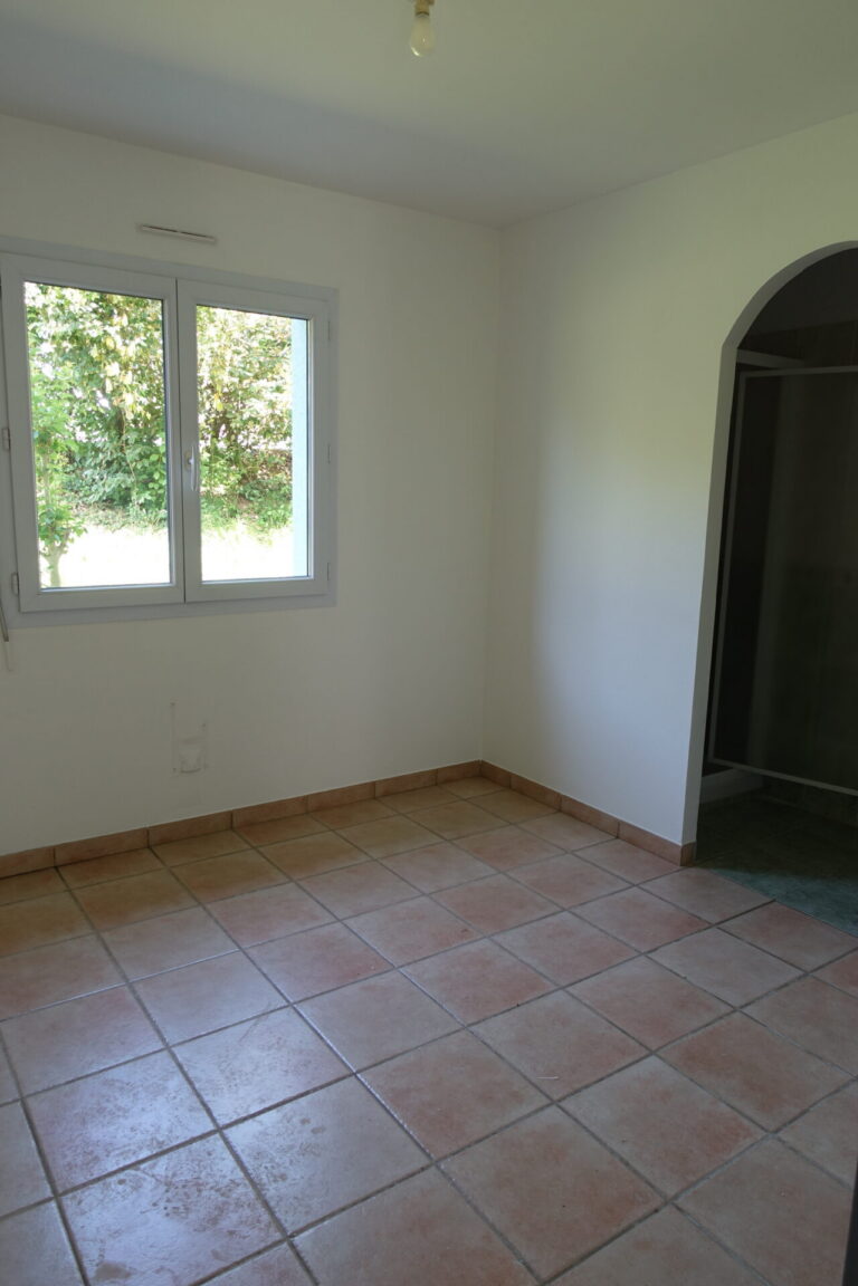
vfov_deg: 73.7
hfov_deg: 53.1
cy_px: 643
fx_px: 858
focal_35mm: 24
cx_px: 429
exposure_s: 1/30
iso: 125
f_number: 2.8
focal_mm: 8.8
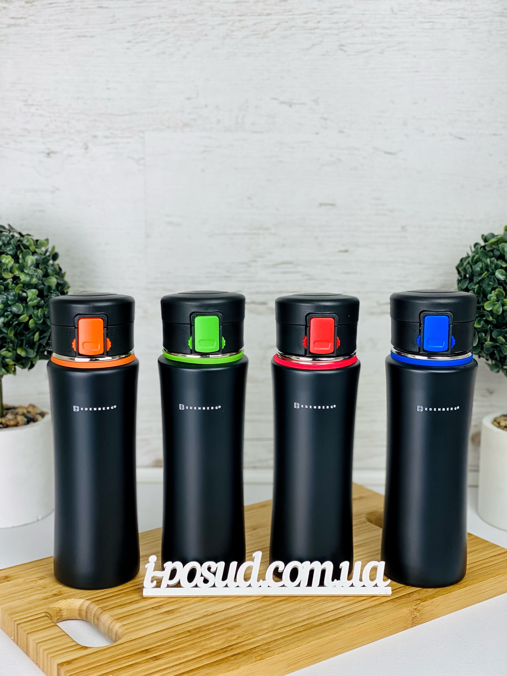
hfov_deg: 28.0
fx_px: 1015
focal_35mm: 52
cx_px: 254
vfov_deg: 36.8
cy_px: 338
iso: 20
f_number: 2
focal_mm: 6
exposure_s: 1/165
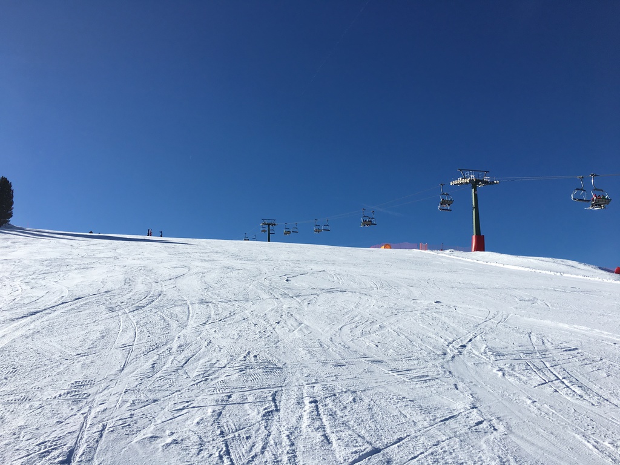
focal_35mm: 29
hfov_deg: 61.7
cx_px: 310
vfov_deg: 48.2
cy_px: 232
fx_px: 519
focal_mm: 4.15
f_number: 2.2
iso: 25
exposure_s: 1/3205
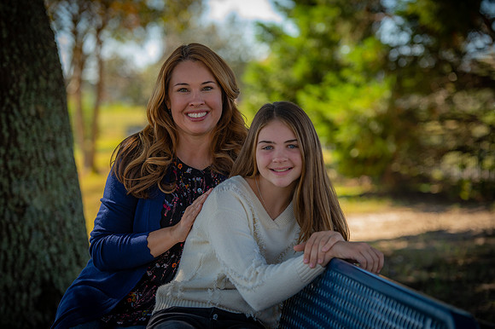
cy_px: 164
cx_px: 248
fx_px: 1594
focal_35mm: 116
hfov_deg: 17.7
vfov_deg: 11.8
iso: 50
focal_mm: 116
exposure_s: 1/250
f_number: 3.5
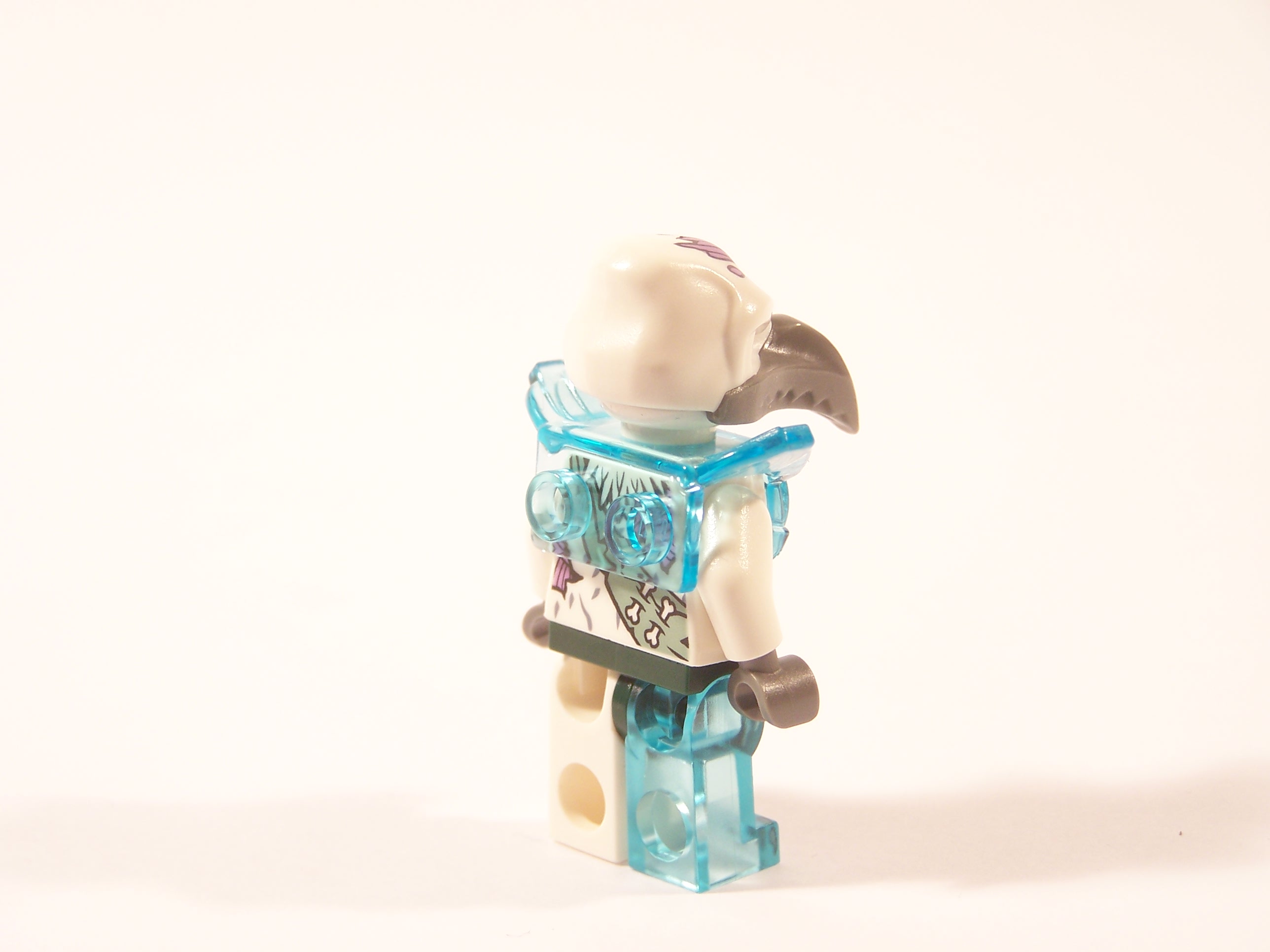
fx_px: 4293
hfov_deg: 16.8
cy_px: 476
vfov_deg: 12.7
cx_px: 635
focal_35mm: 117
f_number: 3.2
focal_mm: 19.4
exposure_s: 1/15
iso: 100
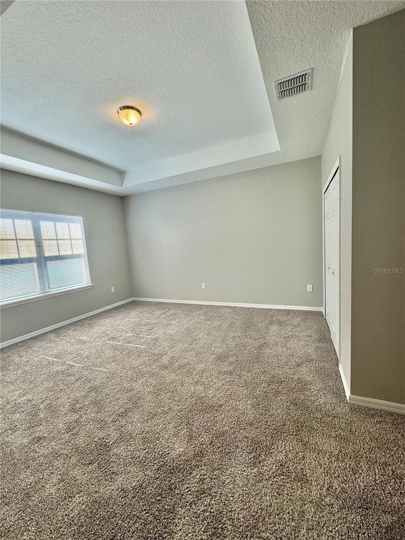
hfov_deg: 85.7
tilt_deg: -7.6
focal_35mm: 14
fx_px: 218
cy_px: 270
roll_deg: +4.2
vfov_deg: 102.1
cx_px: 202
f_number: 2.2
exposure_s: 1/99
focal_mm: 2.22
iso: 40
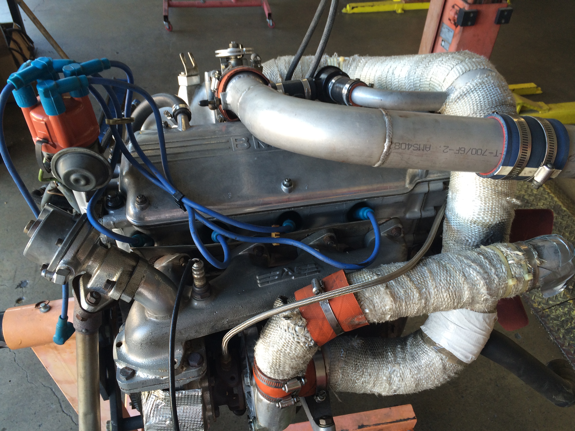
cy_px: 216
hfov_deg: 61.7
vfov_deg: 48.2
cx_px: 288
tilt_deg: -43.8
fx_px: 482
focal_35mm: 29
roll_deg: -5.3
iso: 40
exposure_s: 1/40
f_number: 2.2
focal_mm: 4.15
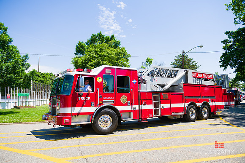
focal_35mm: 26
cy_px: 82
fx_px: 177
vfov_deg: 49.6
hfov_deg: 69.4
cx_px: 122
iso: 200
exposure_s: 1/1600
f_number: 5
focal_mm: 26
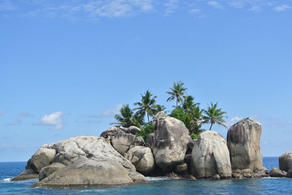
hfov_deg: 31.3
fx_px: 520
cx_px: 176
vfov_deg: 21.3
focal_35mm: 64
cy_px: 109
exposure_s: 1/640
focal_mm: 18.9
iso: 100
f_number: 4.8
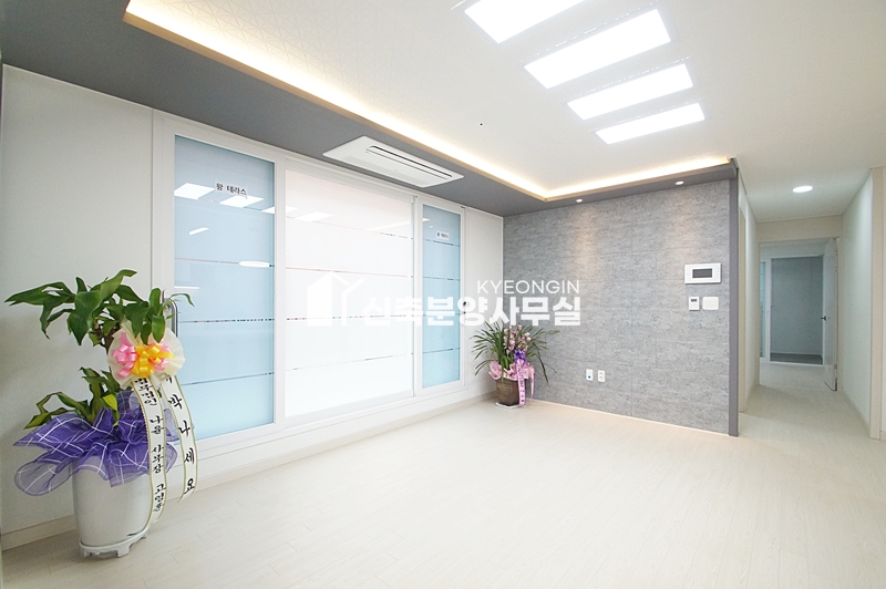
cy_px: 294
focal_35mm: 15
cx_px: 443
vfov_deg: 77.2
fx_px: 369
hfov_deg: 100.4
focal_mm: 10
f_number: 5
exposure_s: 1/160
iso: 1600
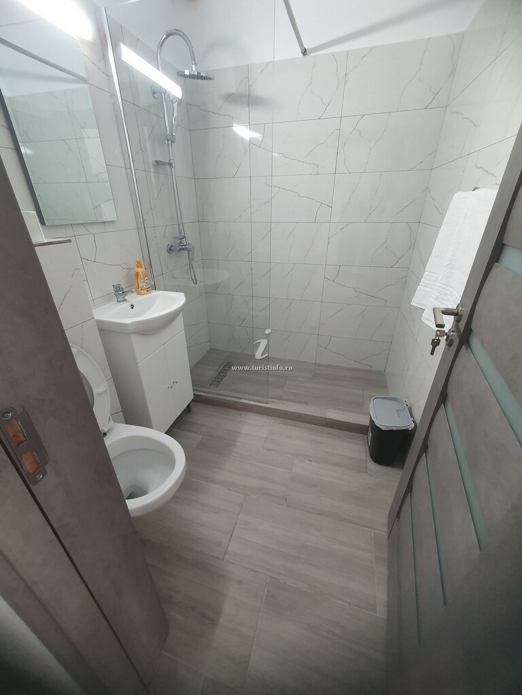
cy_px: 348
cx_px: 261
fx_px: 261
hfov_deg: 89.9
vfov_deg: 106.2
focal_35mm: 13
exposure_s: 1/50
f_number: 2.2
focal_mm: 1.8
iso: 200
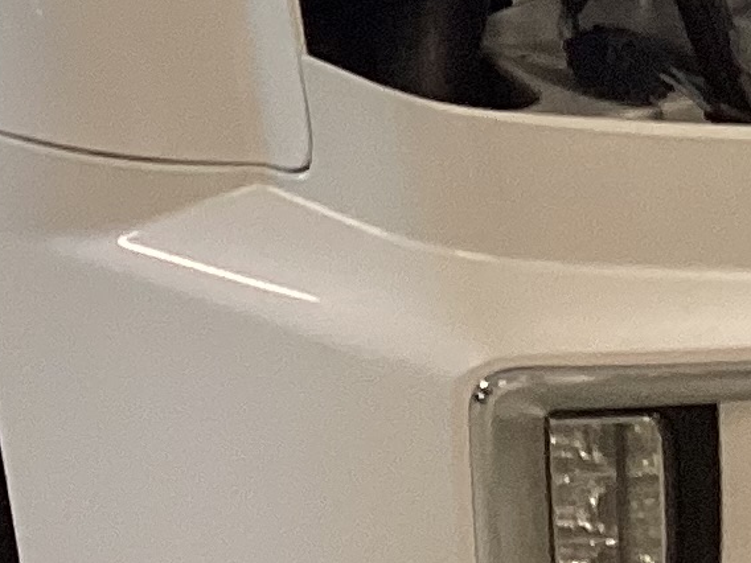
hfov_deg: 11.1
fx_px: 3862
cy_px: -374
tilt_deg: -19.3
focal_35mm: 178
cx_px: 257
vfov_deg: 8.1
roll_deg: +0.6
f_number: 2.4
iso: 64
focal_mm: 3.3
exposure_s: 1/50
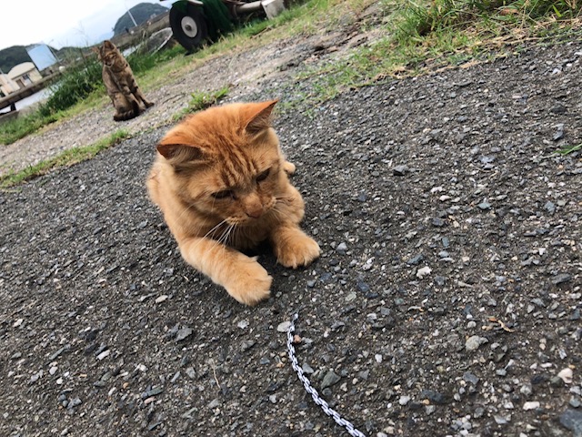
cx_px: 291
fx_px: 471
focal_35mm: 28
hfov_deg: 63.4
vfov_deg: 49.7
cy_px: 218
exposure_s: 1/615
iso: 20
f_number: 1.8
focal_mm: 3.99
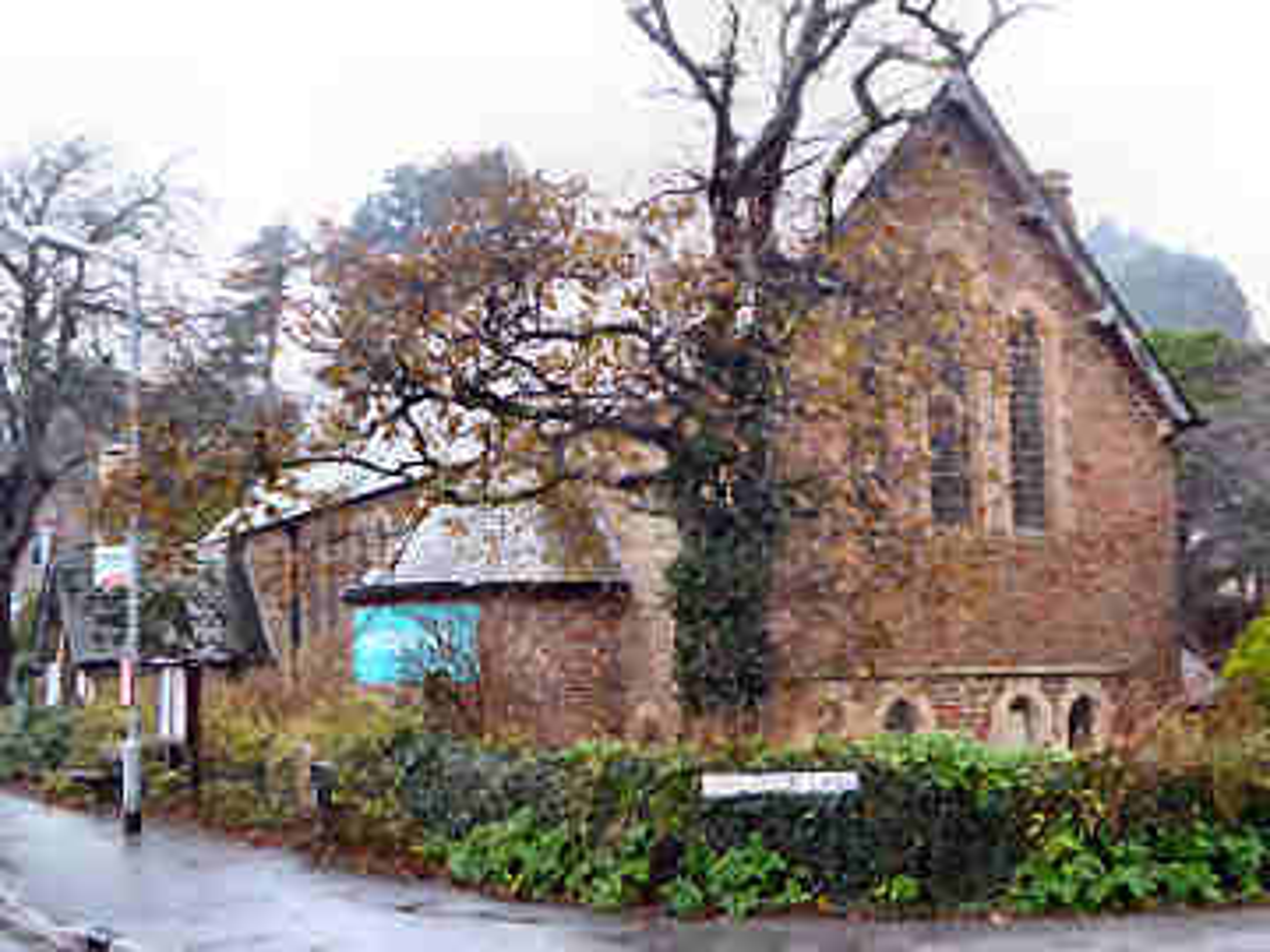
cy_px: 476
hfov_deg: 44.8
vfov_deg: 34.3
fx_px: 1541
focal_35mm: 42
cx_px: 635
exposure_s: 1/60
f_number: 3.8
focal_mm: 7.2
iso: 640
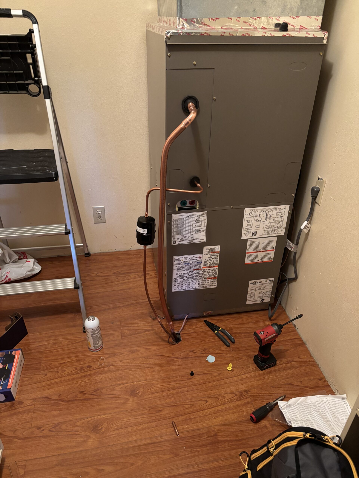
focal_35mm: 26
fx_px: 360
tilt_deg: -31.1
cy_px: 239
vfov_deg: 67.3
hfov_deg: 53.1
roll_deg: -2.2
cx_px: 180
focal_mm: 5.96
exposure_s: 1/30
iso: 500
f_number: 1.6
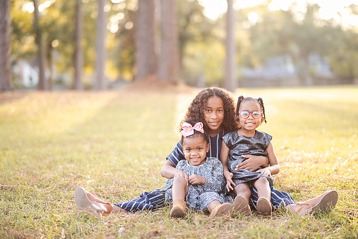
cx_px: 179
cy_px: 120
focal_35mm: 85
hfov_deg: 23.9
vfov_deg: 16.1
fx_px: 845
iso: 320
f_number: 2
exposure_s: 1/400
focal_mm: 85
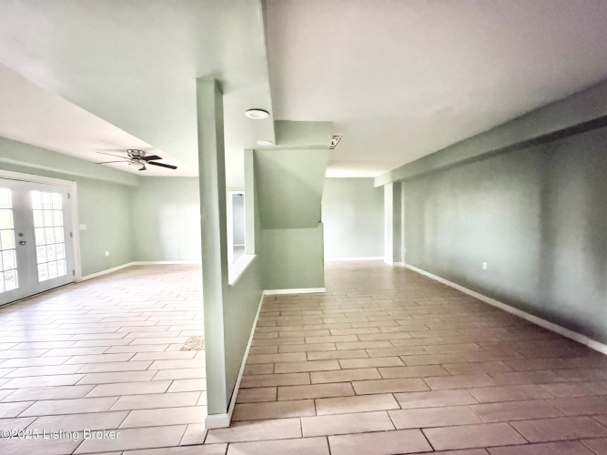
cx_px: 304
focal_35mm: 14
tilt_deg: -2.7
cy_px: 228
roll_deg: +1.2
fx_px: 245
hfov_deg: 102.1
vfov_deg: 85.7
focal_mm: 2.22
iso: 1250
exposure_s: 1/40
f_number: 2.2
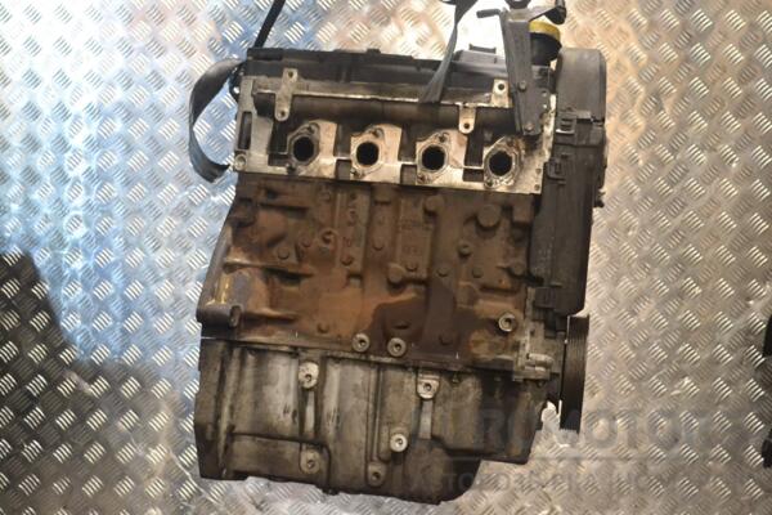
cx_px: 386
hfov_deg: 41.1
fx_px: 1029
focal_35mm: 48
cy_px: 258
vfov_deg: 28.1
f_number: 4.8
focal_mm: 32
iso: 3200
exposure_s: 1/80
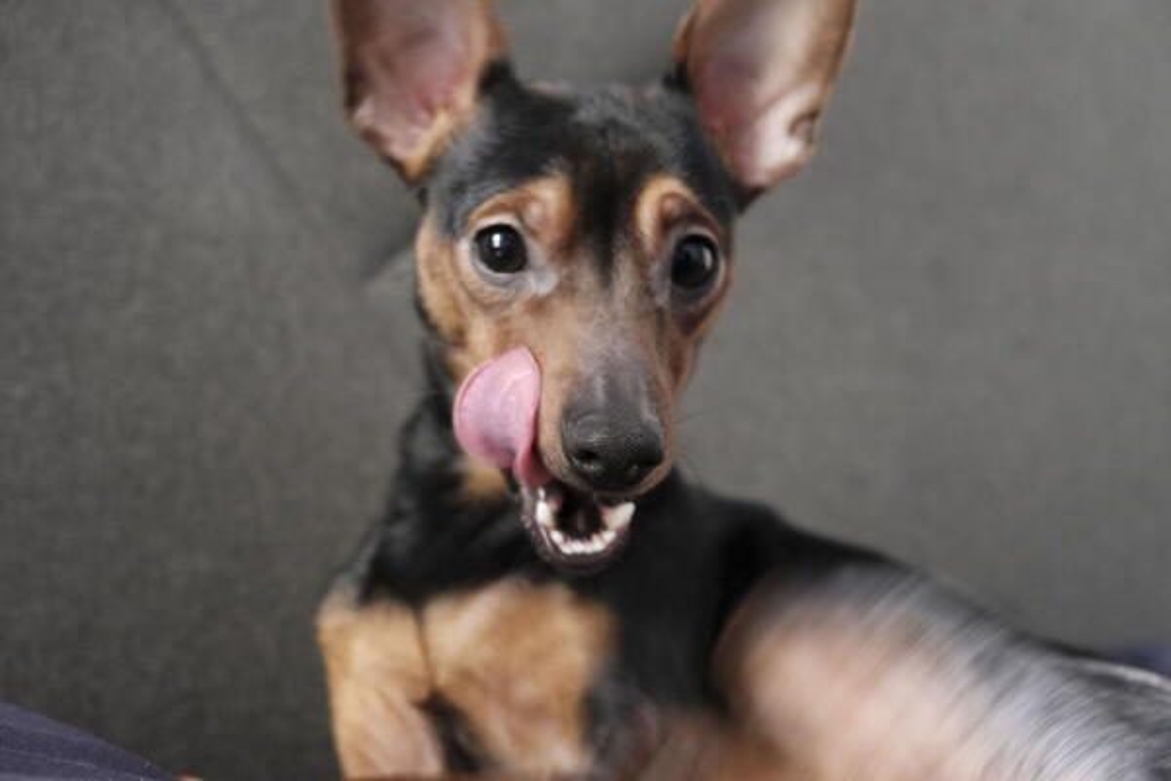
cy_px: 390
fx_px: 1464
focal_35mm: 45
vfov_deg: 29.9
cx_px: 586
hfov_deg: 43.6
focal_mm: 30.2
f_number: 3.6
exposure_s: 1/10
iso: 1600
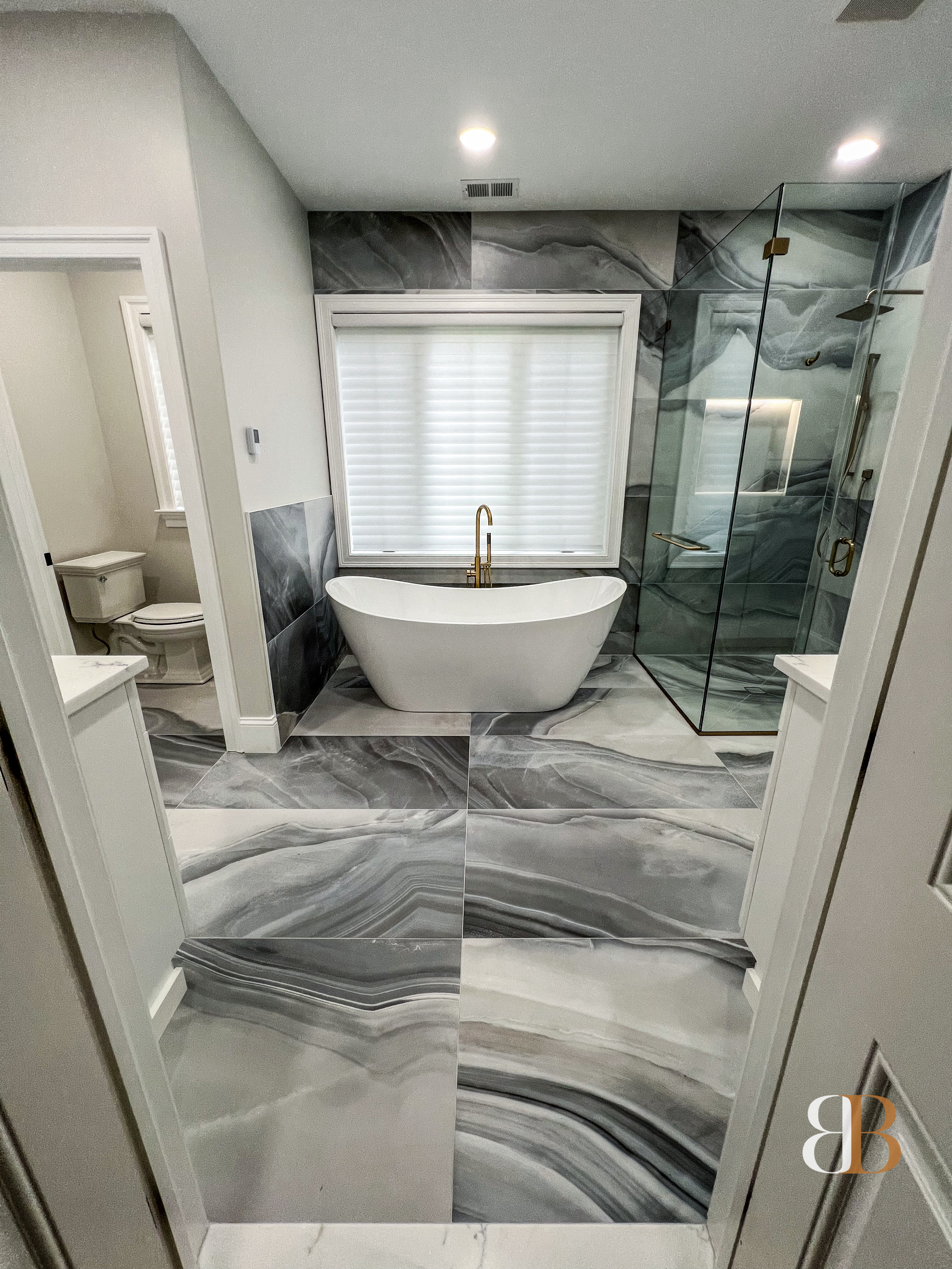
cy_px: 634
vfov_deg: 106.2
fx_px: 477
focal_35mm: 13
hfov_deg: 89.9
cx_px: 476
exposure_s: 1/120
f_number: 1.8
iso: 80
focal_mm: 1.57
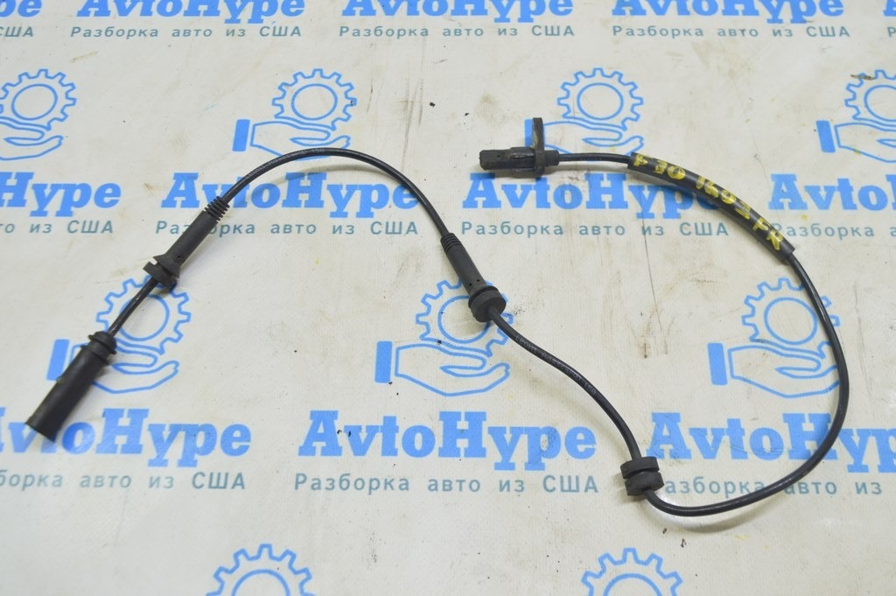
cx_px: 448
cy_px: 298
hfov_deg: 53.2
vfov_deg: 36.8
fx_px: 895
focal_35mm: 36
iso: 400
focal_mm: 24
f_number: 5.6
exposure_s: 1/20
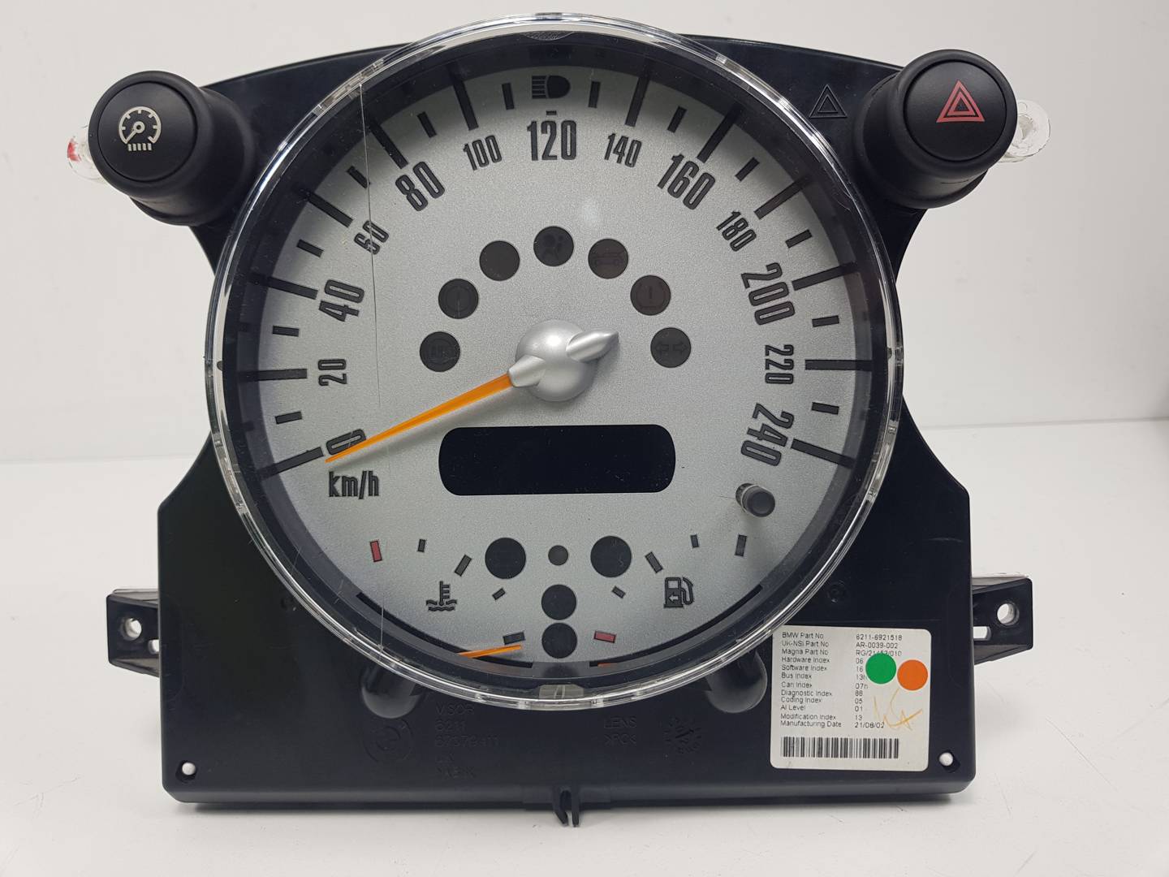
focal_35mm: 26
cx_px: 584
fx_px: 878
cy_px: 438
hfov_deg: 67.3
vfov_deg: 53.1
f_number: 1.7
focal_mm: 4.2
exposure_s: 1/218
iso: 40
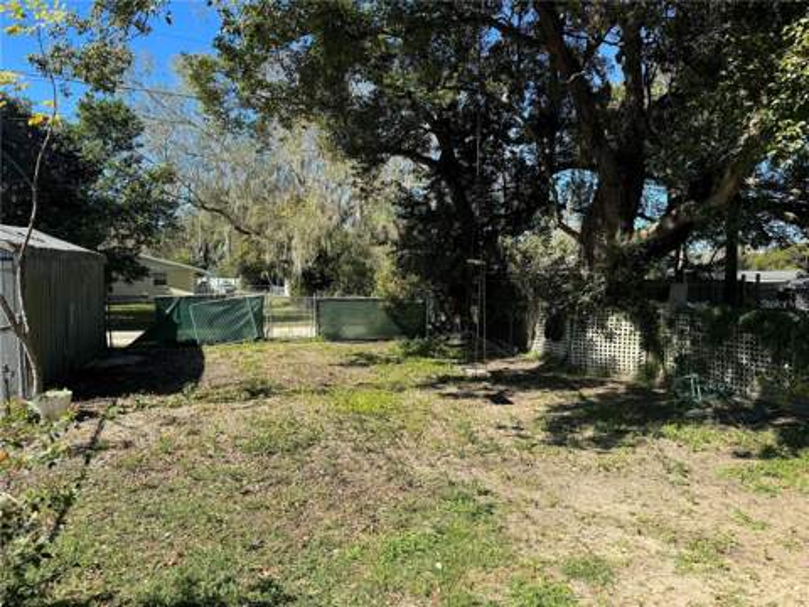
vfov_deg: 56.8
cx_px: 404
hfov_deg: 71.6
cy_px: 304
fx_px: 561
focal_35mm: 24
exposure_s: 1/1869
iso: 80
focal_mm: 6.86
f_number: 1.78
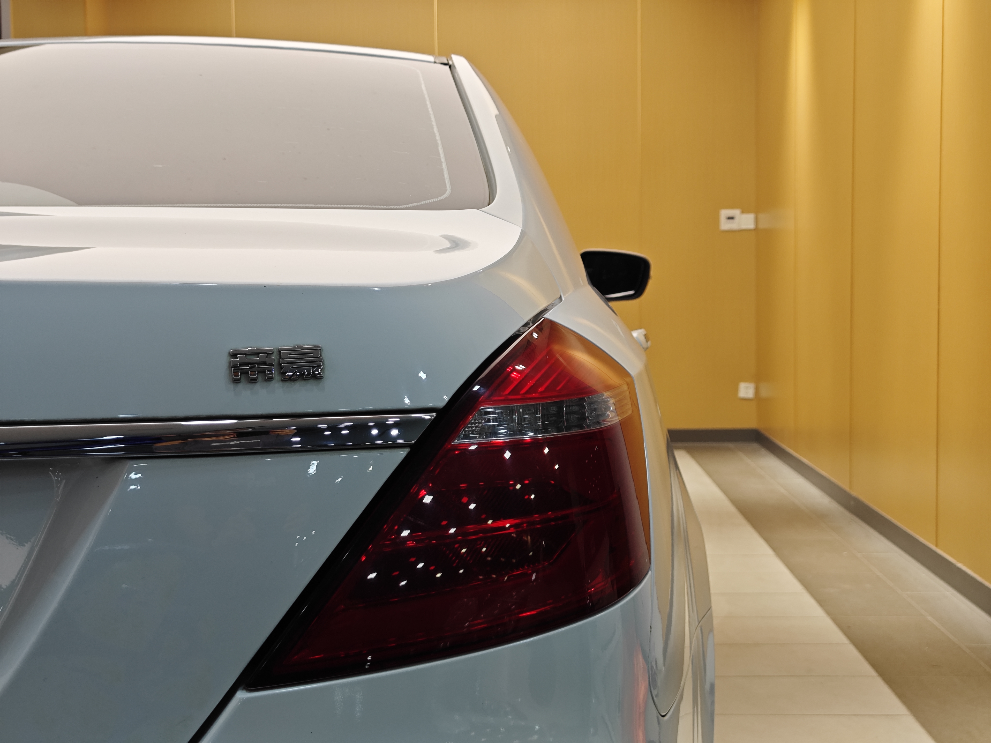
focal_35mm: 46
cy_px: 372
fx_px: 1317
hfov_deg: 41.2
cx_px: 496
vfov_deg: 31.5
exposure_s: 1/100
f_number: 1.9
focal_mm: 8.7
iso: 100
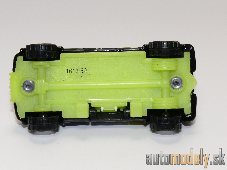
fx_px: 610
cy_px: 85
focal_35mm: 93
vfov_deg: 15.9
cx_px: 114
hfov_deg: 21.1
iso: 100
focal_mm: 12.8
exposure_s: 1/30
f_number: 4
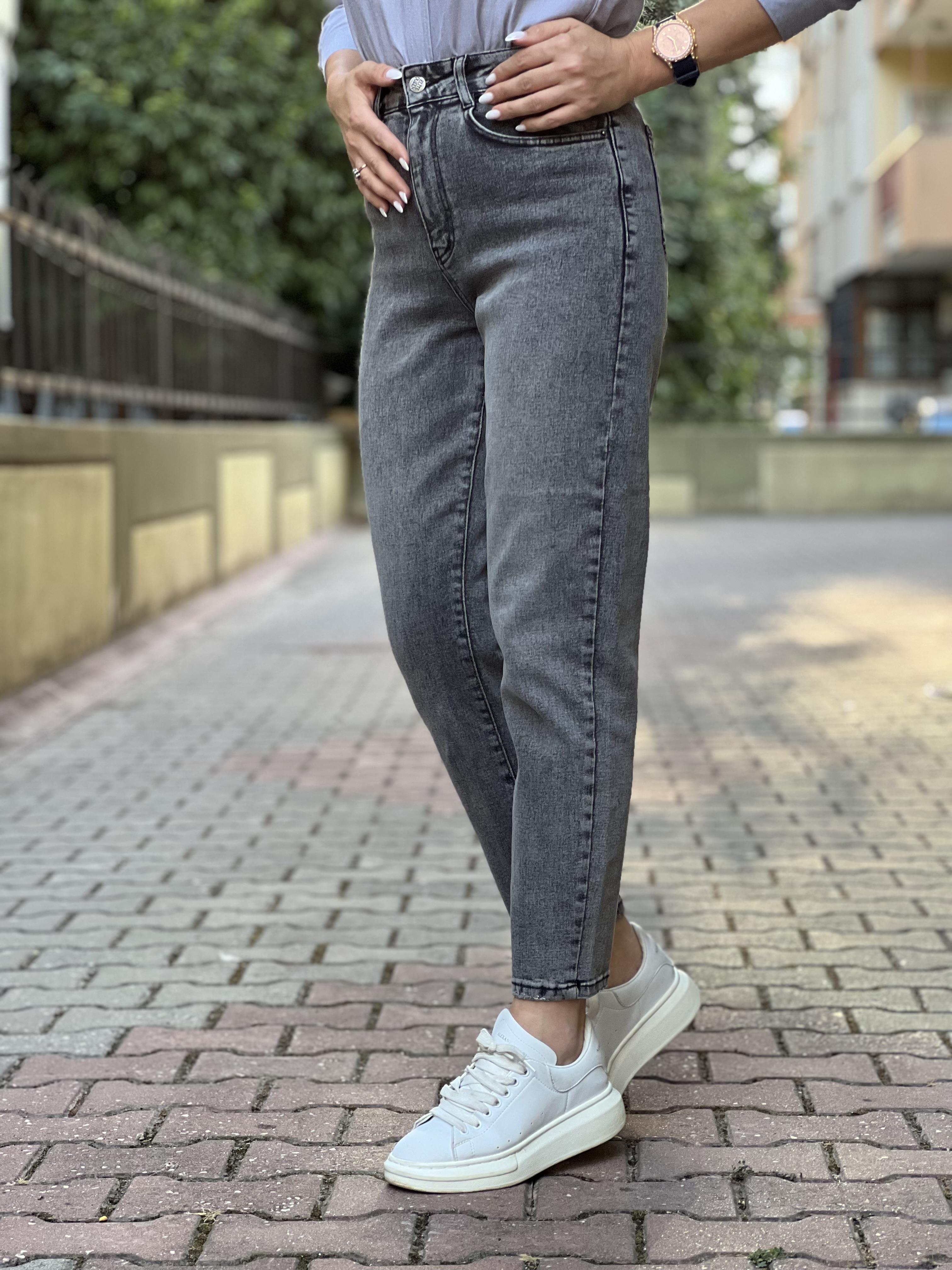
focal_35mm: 77
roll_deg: -0.2
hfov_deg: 19.1
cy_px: 635
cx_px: 476
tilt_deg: -2.2
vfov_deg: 25.3
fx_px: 2824
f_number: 2.8
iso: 160
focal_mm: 9
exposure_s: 1/121
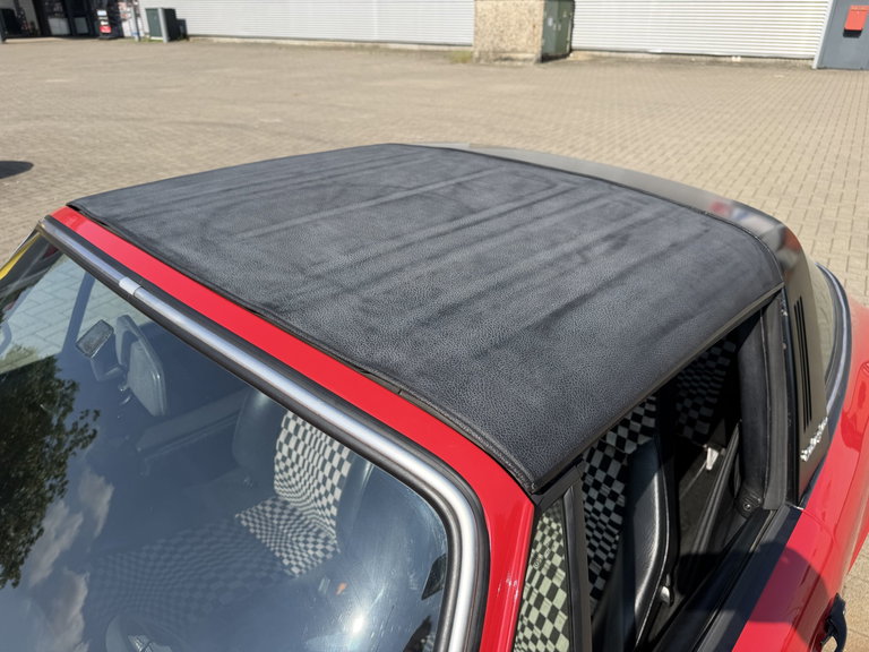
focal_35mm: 24
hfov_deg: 71.6
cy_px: 326
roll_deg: -2.9
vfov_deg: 56.8
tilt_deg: -23.6
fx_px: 602
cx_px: 434
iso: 80
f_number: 1.78
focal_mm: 6.76
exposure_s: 1/3279
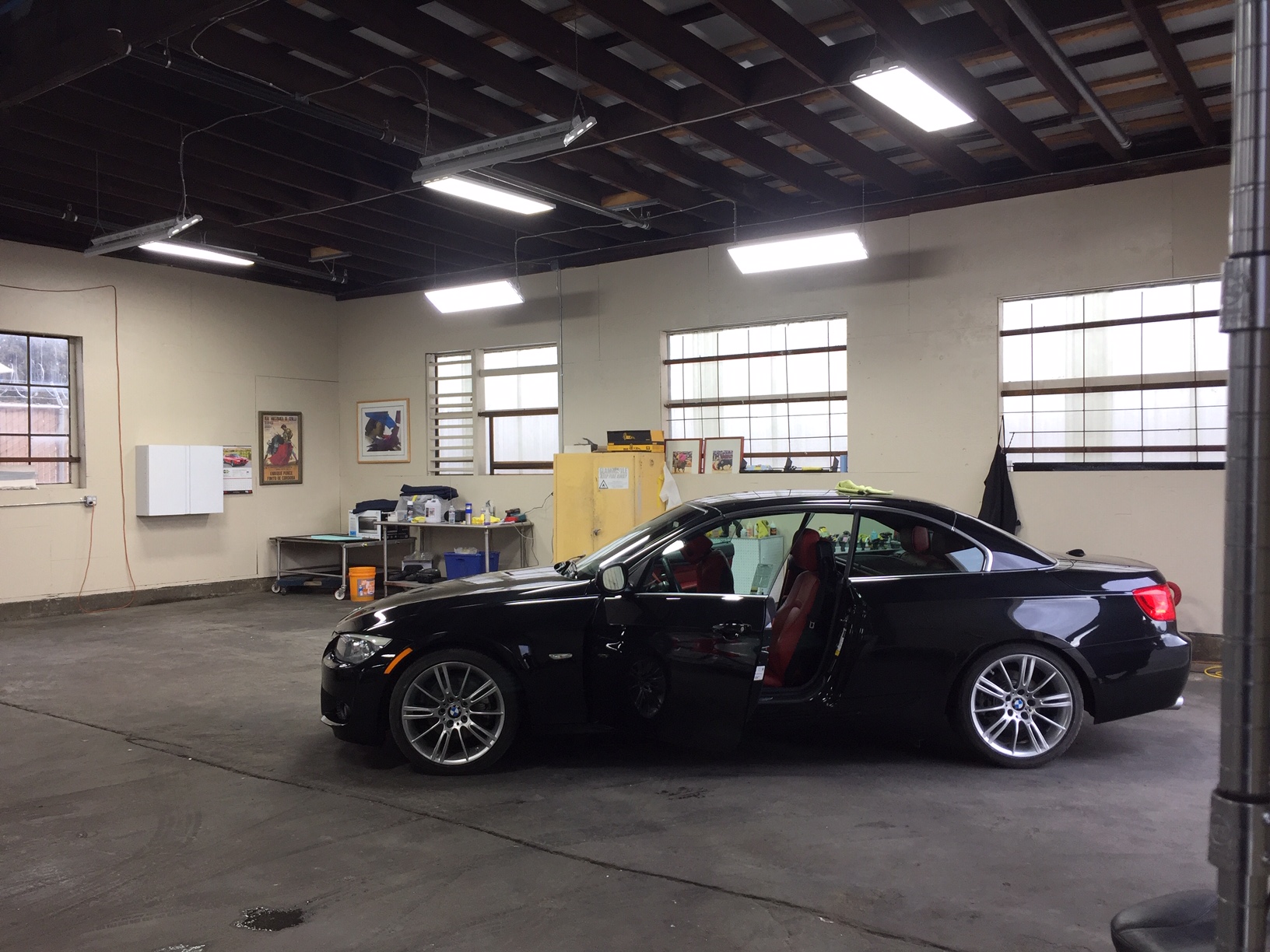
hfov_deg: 61.7
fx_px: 1064
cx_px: 635
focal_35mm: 29
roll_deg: -1.5
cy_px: 476
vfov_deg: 48.2
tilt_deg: +0.1
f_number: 2.2
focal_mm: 4.15
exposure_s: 1/120
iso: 50
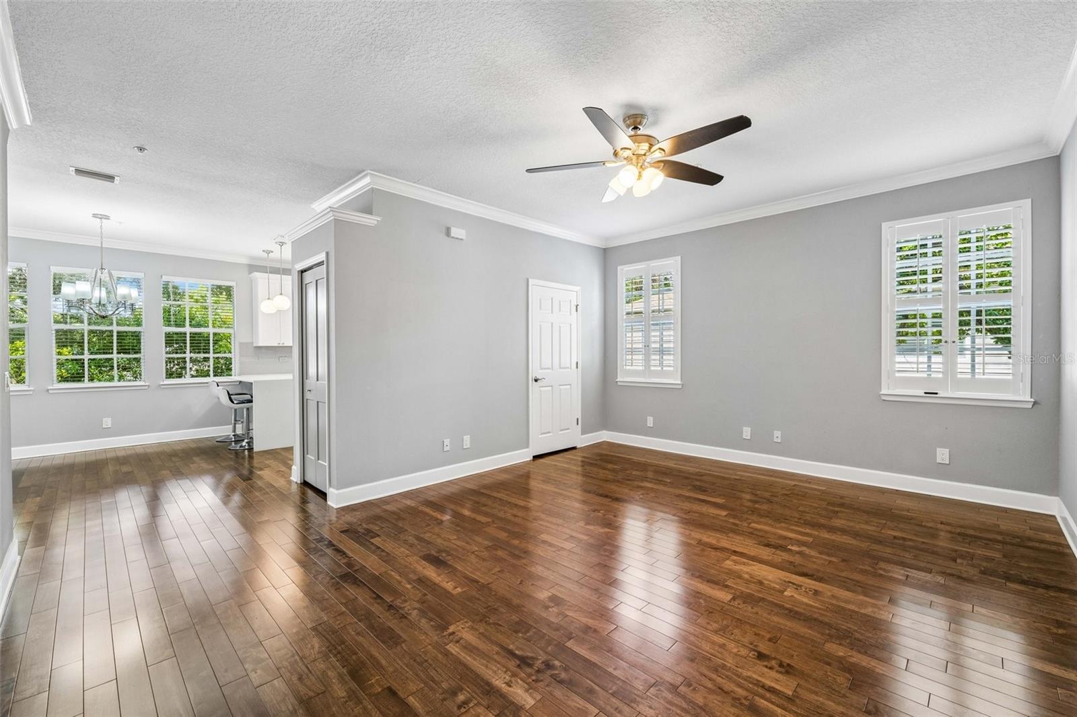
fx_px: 449
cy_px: 358
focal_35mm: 15
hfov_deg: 100.4
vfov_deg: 77.3
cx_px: 538
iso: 800
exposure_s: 1/25
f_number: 8
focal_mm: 15
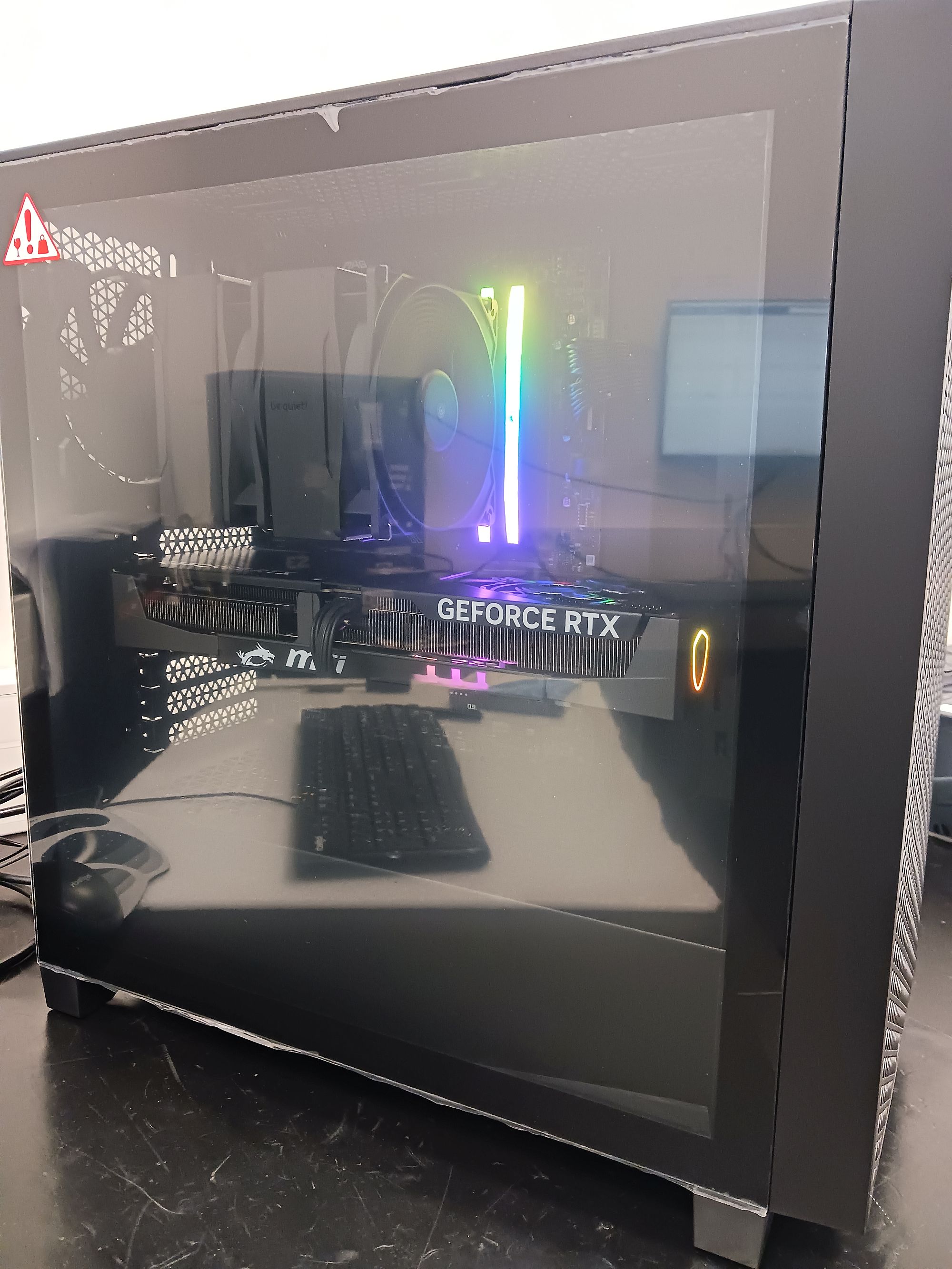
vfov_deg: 65.3
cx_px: 476
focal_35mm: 27
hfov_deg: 51.4
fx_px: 990
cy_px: 634
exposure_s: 1/25
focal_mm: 4
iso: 400
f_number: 1.8
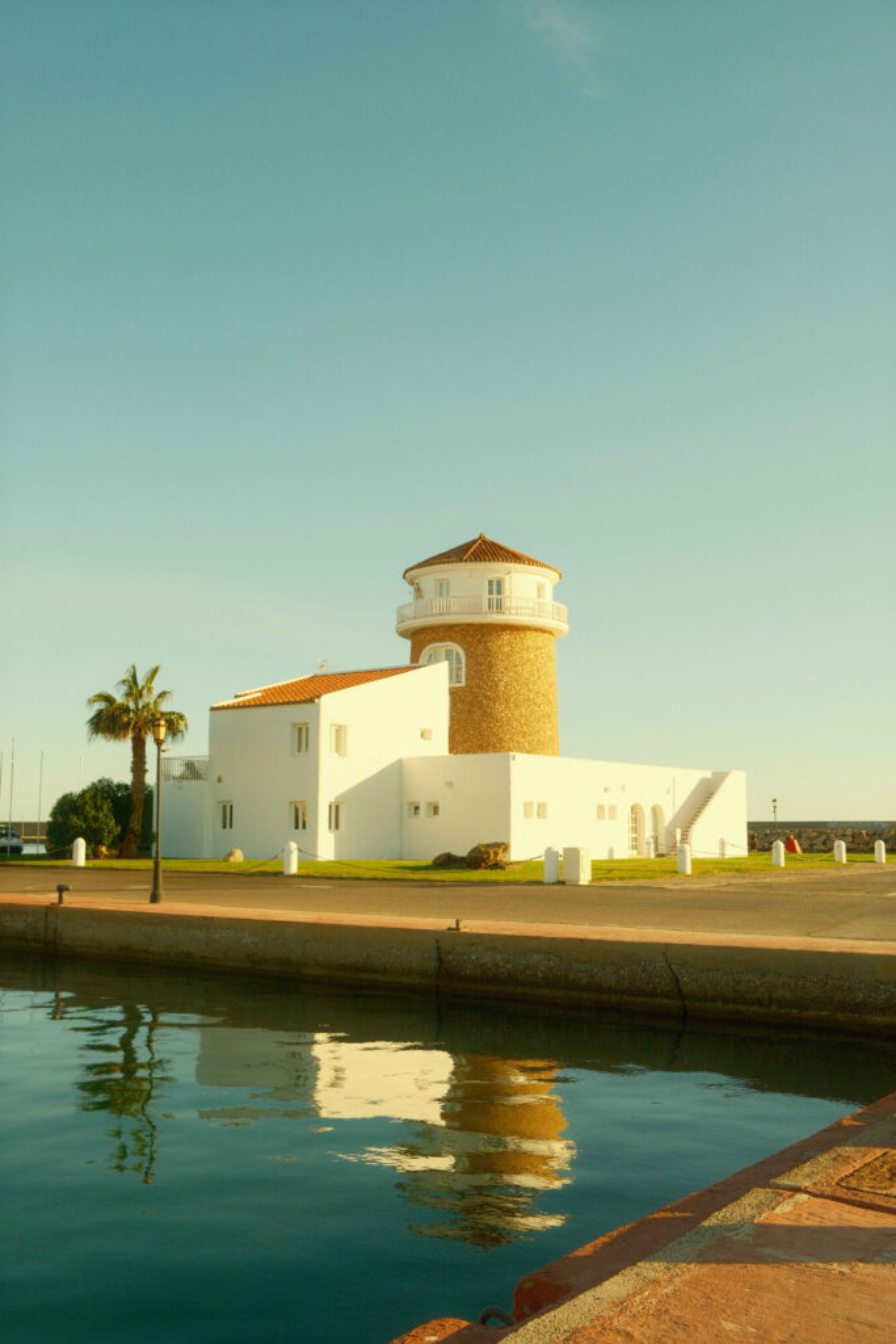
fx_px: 1306
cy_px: 672
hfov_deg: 37.9
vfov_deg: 54.4
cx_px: 448
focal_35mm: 35
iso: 500
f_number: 8
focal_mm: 23
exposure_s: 1/500
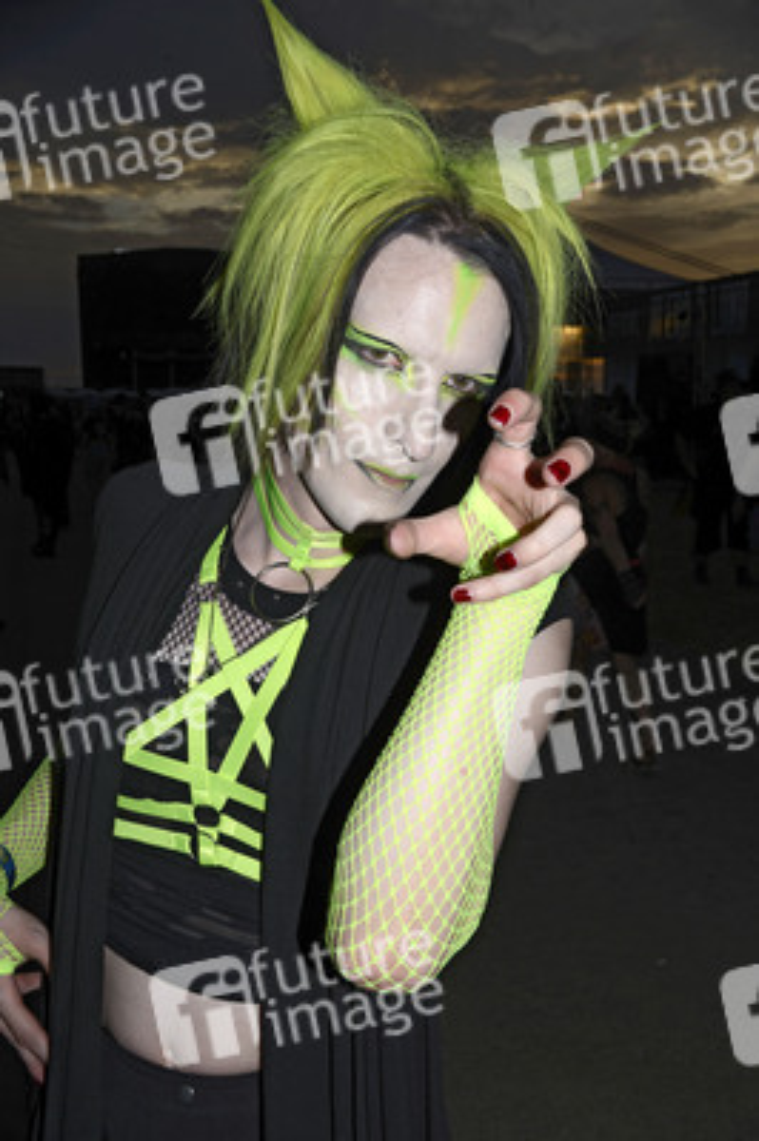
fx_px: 1140
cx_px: 380
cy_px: 570
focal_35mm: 36
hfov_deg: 36.8
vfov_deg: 53.2
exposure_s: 1/250
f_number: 14
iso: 100
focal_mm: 36
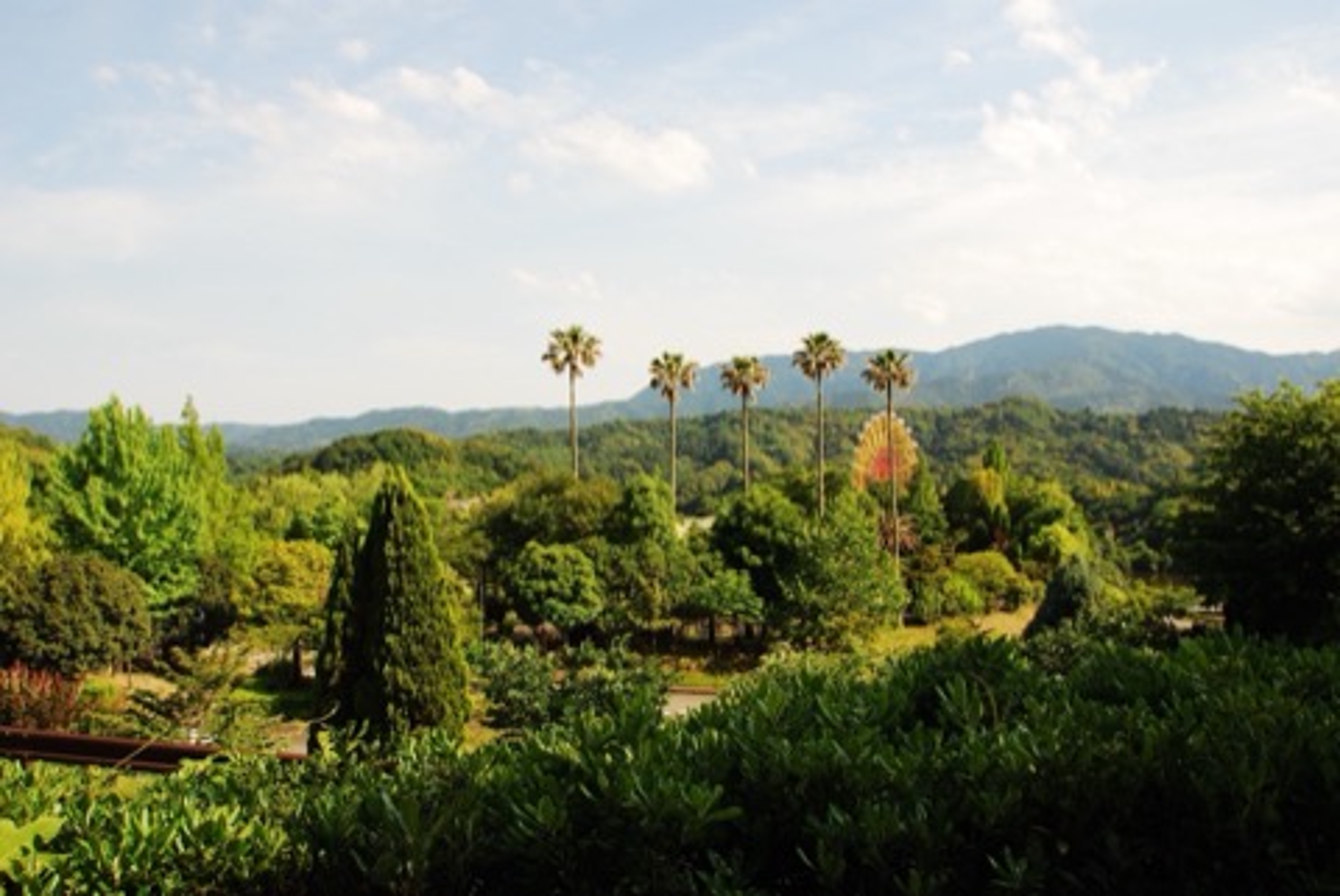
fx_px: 1006
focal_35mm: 27
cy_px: 448
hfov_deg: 67.3
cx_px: 670
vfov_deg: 48.0
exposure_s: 1/100
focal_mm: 18
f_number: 9
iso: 100
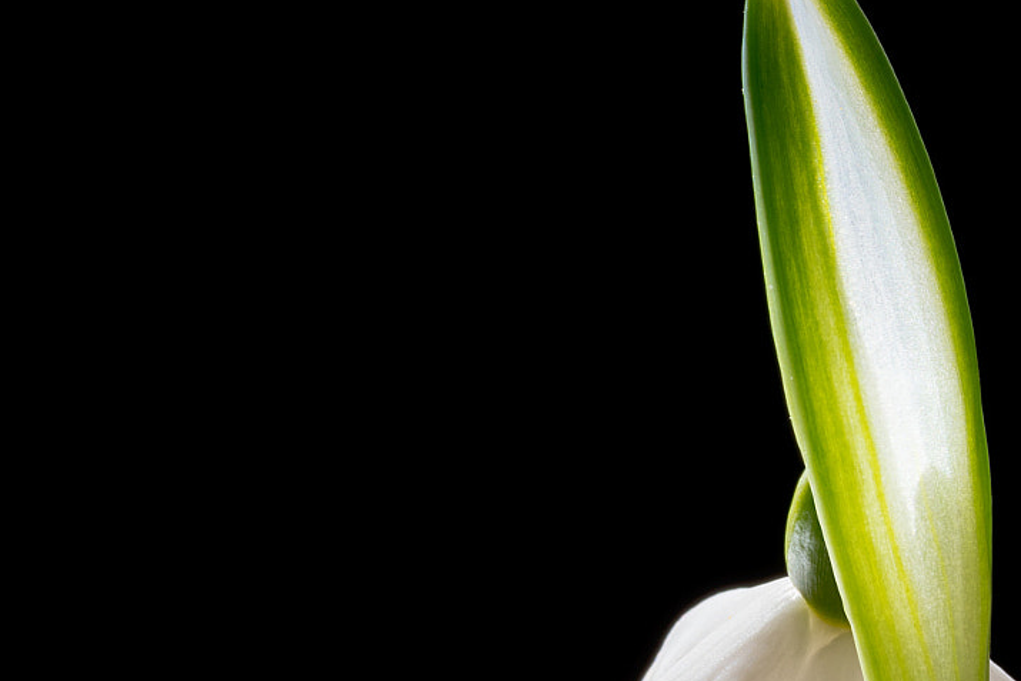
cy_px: 560
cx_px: 508
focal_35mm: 235
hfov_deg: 8.8
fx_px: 6666
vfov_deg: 5.8
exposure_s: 1/10
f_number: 22
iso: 64
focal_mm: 105
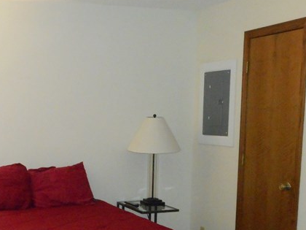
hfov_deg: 30.9
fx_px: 539
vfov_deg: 23.4
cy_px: 208
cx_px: 60
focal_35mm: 61
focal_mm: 4.5
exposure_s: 1/25
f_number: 3.7
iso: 450
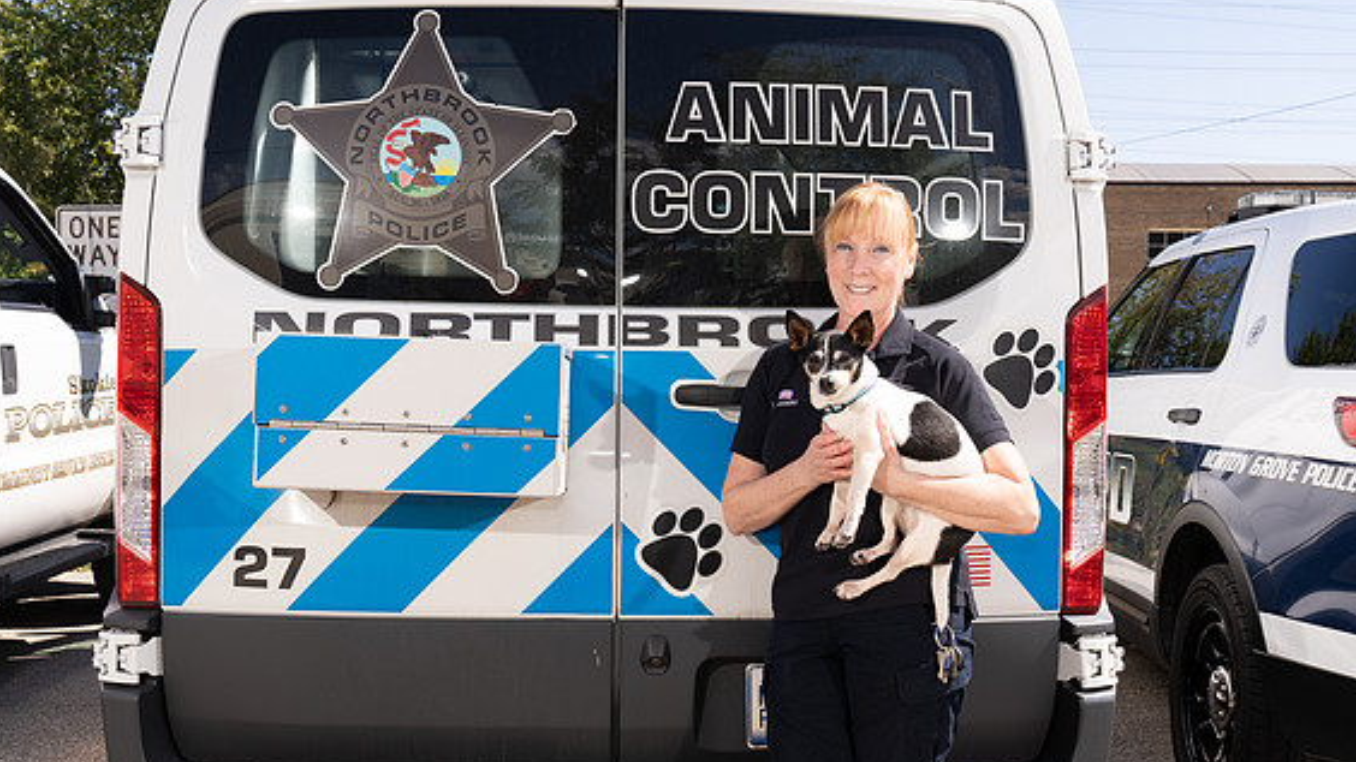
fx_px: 1510
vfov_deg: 28.3
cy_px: 412
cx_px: 671
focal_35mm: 42
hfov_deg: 48.4
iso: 200
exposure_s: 1/250
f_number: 9
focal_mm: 39
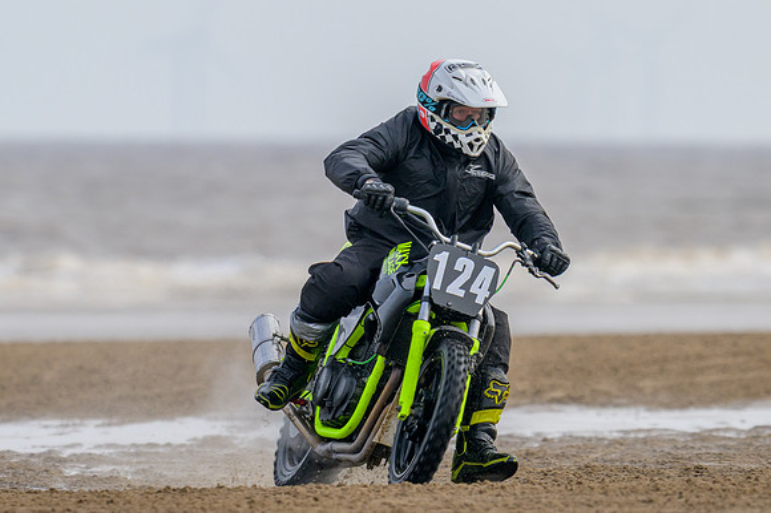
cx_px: 381
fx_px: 22545
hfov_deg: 2.0
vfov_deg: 1.3
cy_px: 243
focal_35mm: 1053
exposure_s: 1/640
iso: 450
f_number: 8
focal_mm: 600
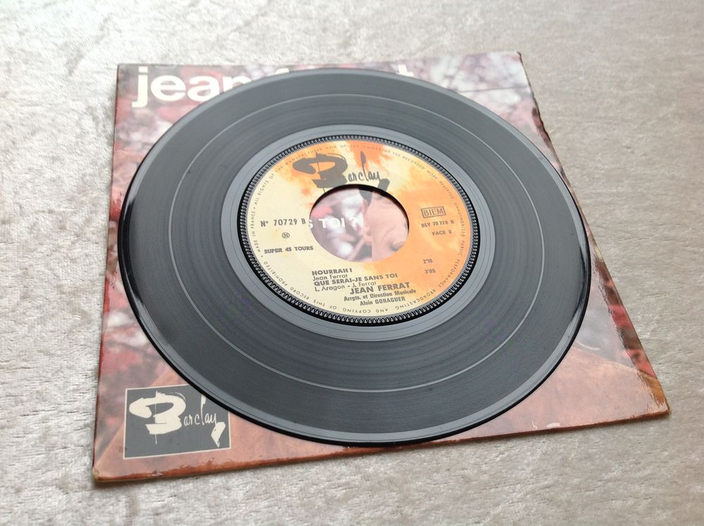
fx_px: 711
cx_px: 352
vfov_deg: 40.6
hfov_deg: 52.7
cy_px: 263
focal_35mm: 35
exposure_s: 1/24
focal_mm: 4.28
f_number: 2.4
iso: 50
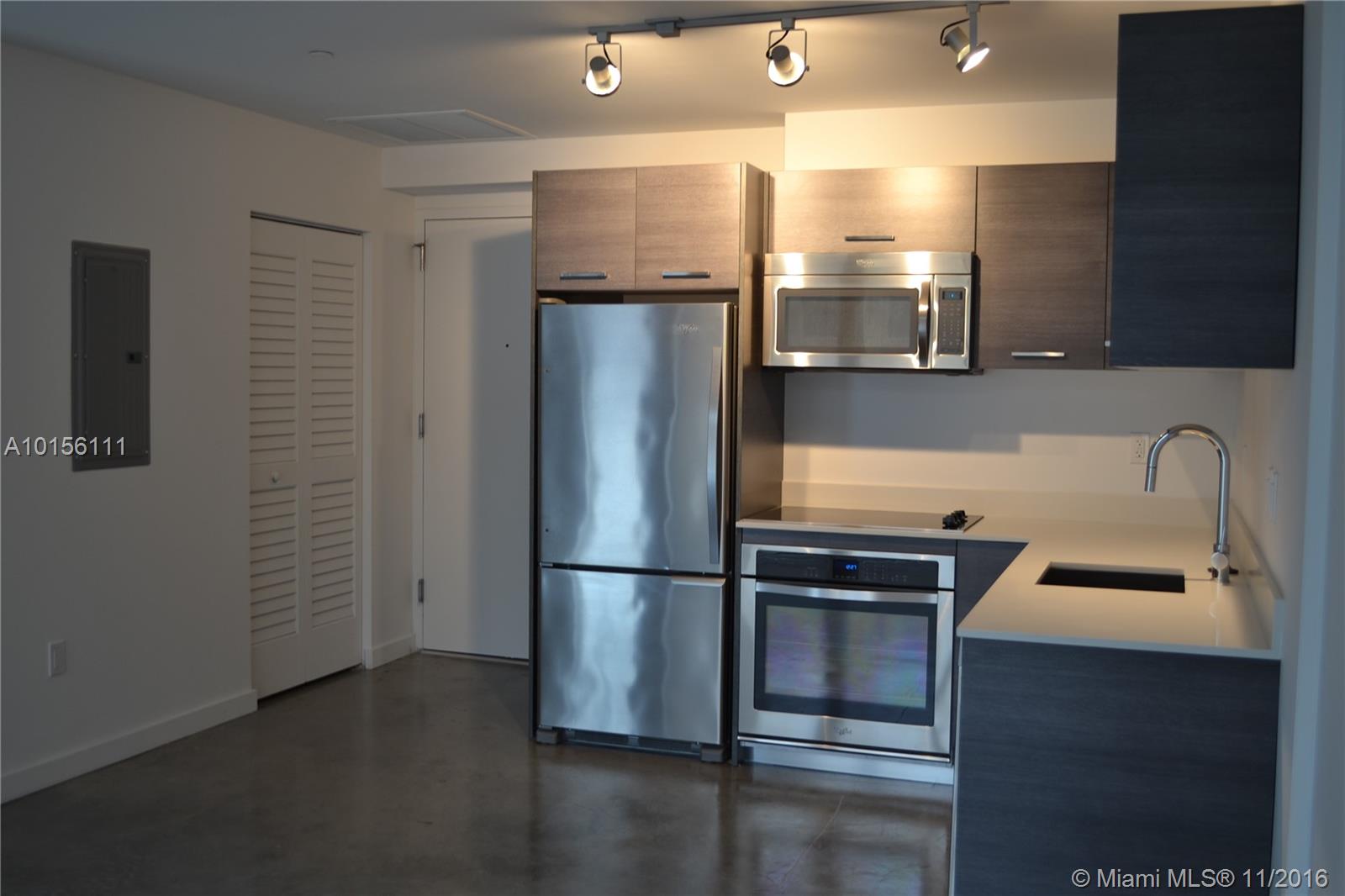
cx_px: 672
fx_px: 1345
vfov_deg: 36.9
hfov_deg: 53.1
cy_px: 448
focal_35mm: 36
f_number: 4
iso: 100
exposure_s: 1/10
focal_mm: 24
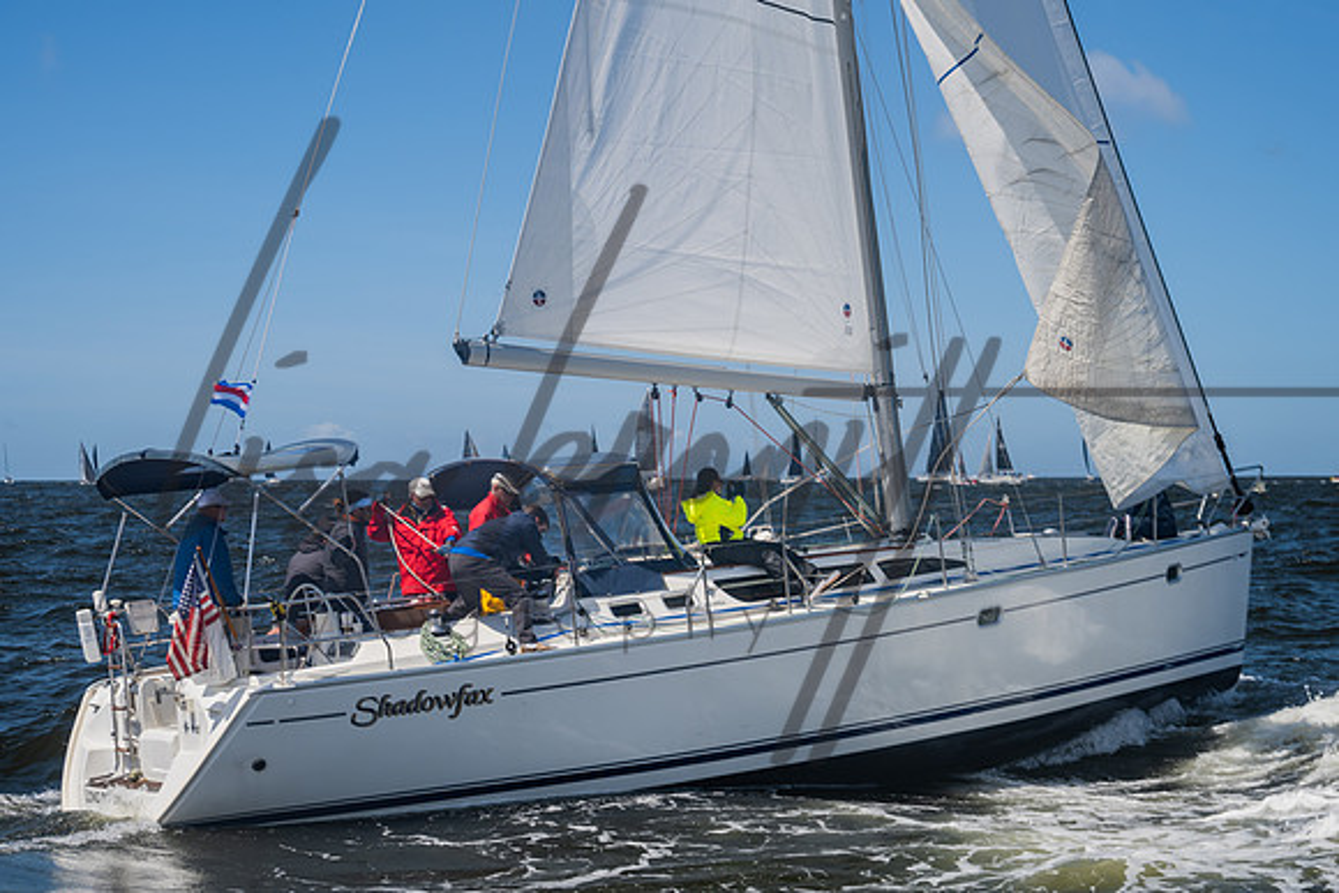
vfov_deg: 22.1
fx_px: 2291
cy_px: 473
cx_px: 741
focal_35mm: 62
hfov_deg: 32.6
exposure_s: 1/250
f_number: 6.3
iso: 100
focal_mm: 54
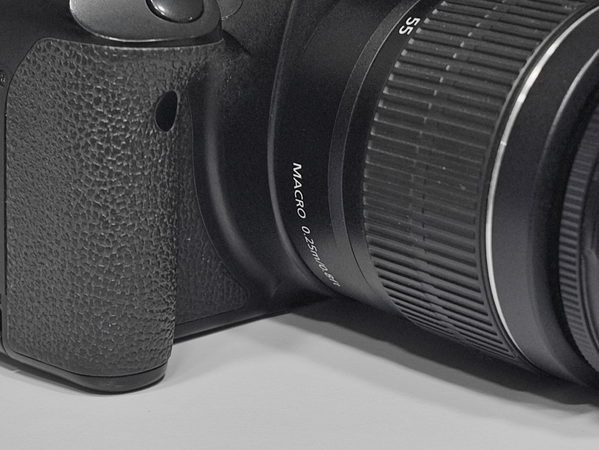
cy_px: 111
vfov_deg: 32.3
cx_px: 373
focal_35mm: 44
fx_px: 762
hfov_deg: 42.6
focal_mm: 5.96
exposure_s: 1/120
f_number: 1.75
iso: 172
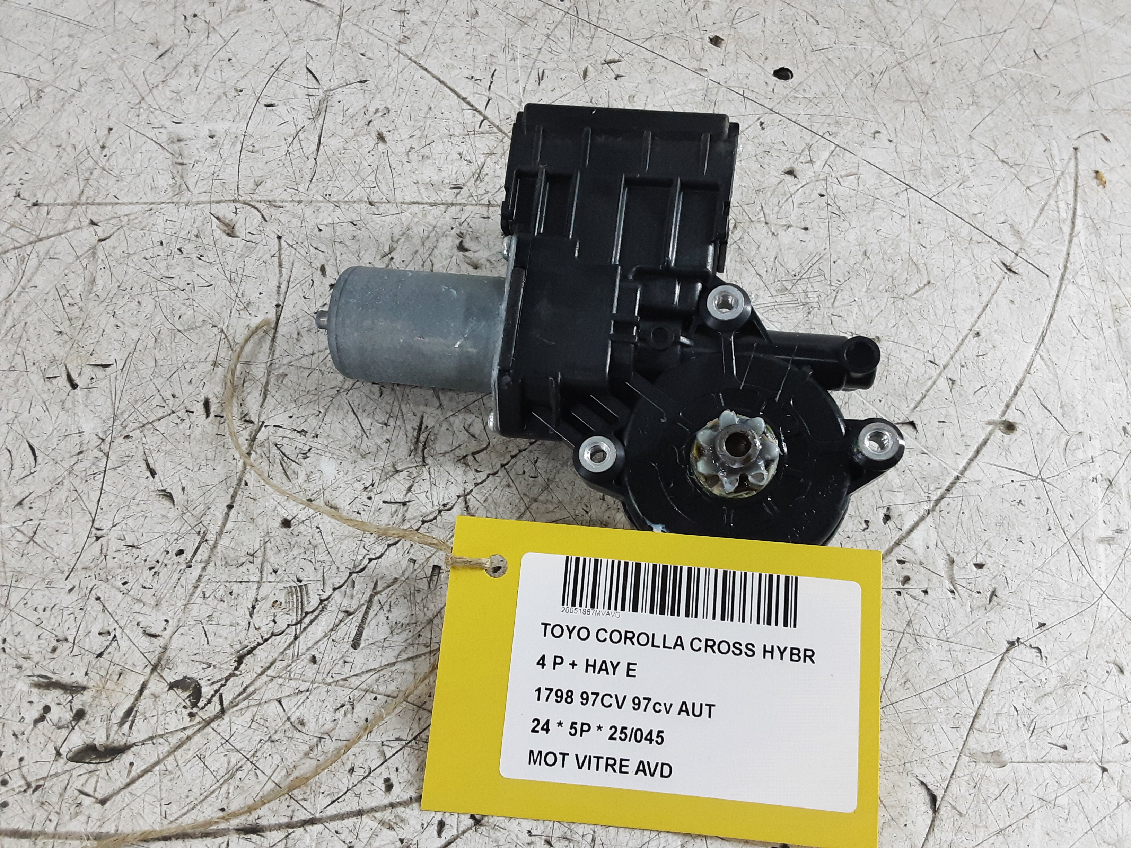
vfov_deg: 51.4
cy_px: 424
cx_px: 566
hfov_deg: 65.3
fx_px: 882
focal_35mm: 27
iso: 160
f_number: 1.9
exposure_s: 1/50
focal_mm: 2.91
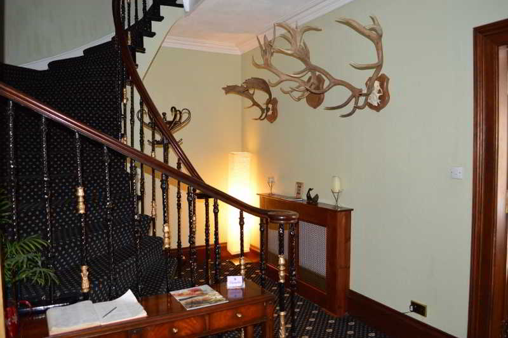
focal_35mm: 27
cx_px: 254
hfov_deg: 67.4
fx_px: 381
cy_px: 169
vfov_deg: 47.9
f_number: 3.5
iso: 1000
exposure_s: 1/60
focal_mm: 18
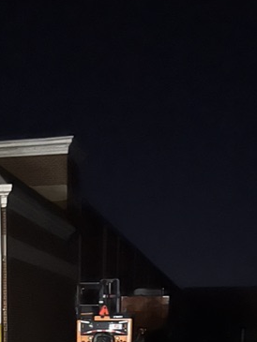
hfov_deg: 20.0
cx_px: 52
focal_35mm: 73
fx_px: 722
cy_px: 458
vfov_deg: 23.3
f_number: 1.5
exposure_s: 1/20
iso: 1000
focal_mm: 5.7
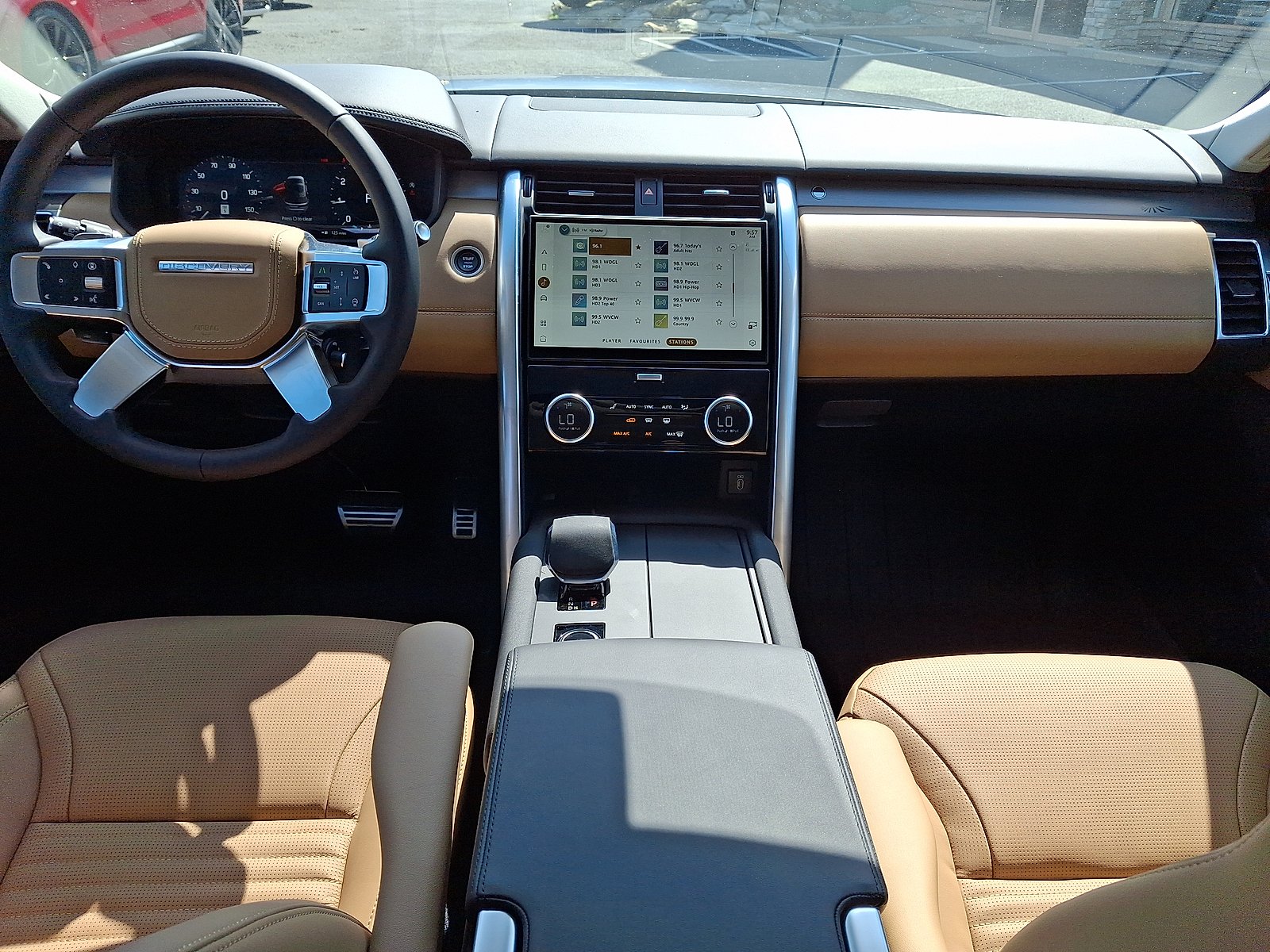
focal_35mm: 25
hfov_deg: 69.4
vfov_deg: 54.9
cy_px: 476
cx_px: 635
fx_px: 917
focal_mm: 4.69
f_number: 1.8
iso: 25
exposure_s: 1/439
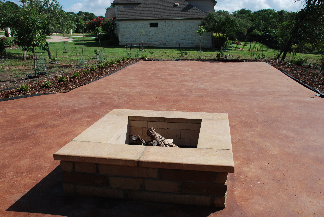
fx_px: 297
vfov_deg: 40.1
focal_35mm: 33
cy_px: 108
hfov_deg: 57.2
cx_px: 162
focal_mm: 22
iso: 100
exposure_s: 1/250
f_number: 8
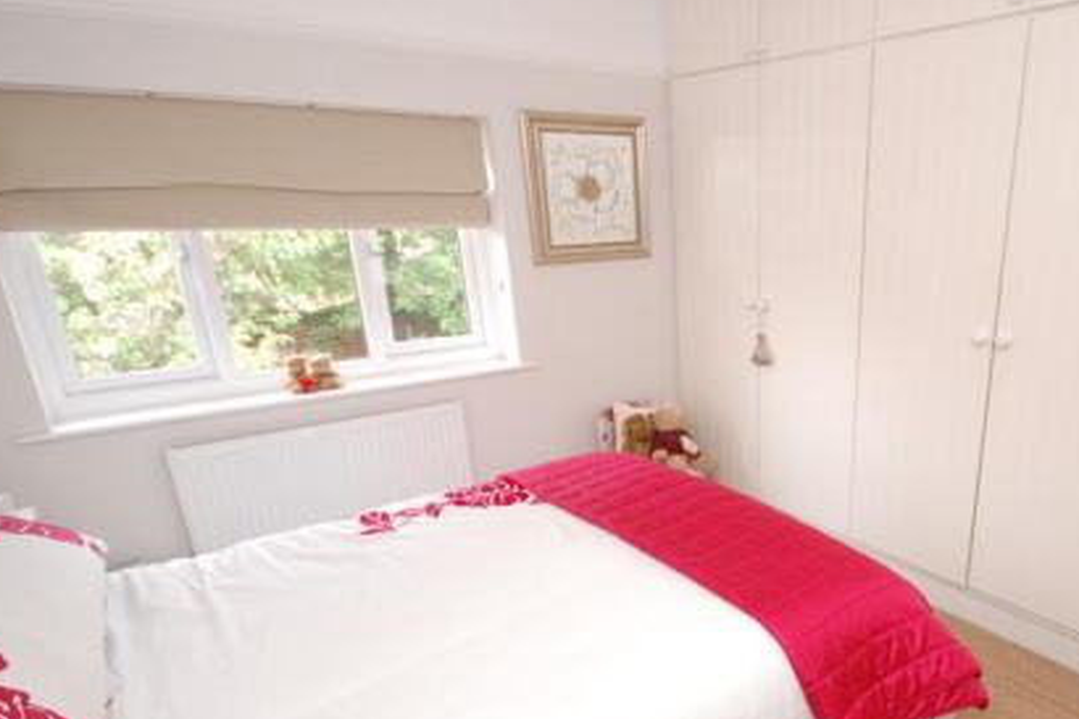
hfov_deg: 69.9
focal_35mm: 24
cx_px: 782
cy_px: 490
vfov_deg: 51.9
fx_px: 719
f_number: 4
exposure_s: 1/40
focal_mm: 10
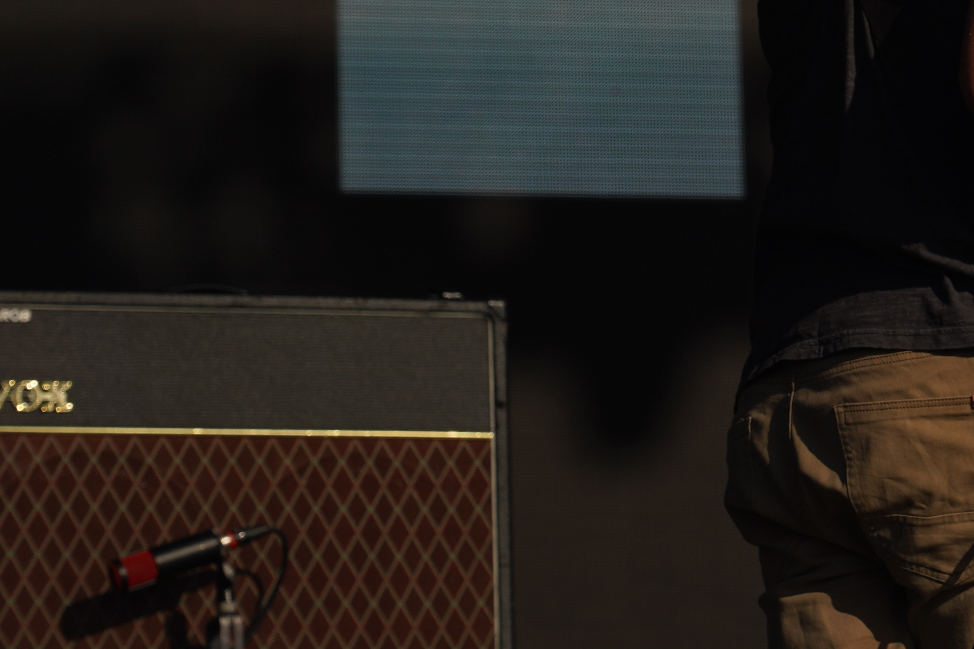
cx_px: 1054
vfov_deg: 5.3
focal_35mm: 259
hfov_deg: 7.9
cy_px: -20
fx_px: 7008
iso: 100
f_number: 8
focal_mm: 105
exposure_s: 1/1250
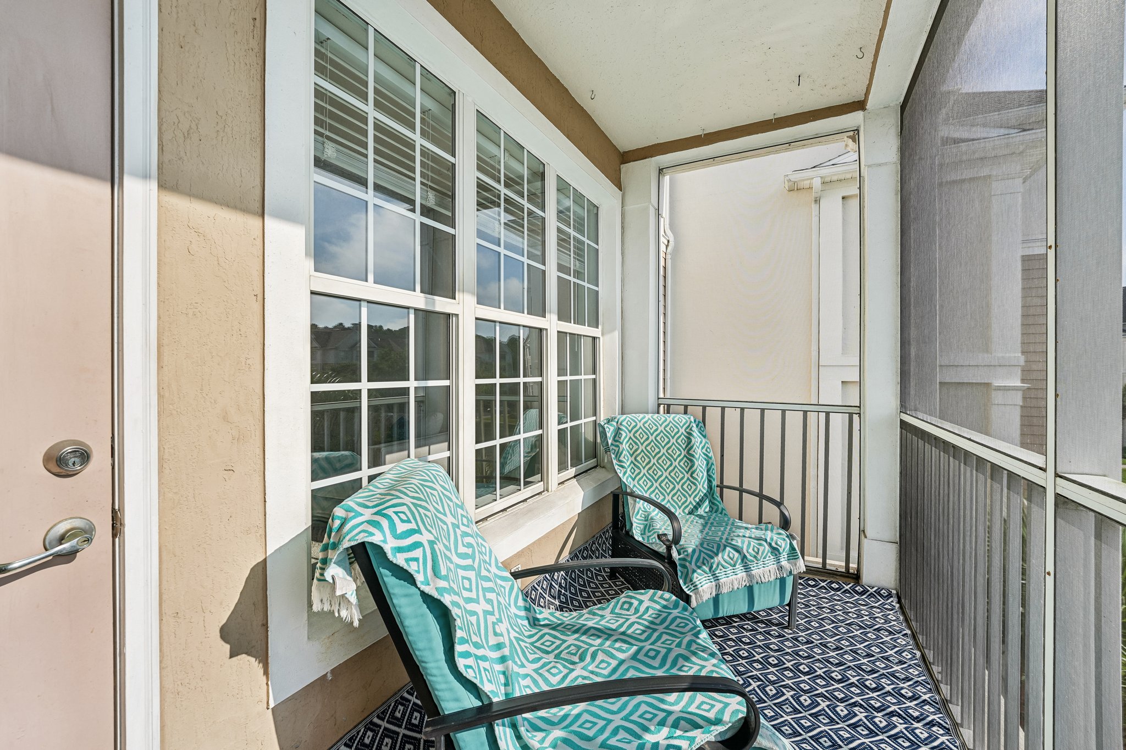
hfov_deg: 104.3
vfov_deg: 81.2
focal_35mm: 14
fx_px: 438
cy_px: 375
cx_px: 563
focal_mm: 14
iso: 100
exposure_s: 1/160
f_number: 9
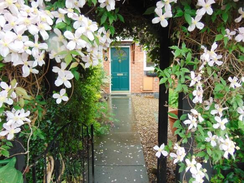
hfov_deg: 69.4
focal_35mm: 25
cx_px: 122
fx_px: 176
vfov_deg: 54.9
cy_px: 92
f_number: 3
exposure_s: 1/30
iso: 80
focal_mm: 4.5
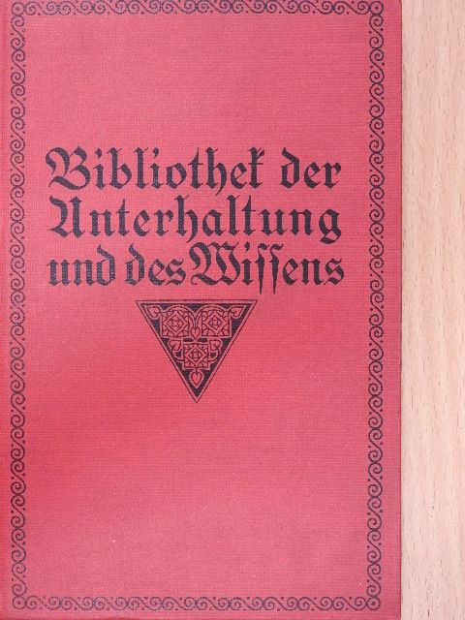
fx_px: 1522
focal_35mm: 85
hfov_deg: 17.4
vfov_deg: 23.0
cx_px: 232
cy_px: 310
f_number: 4.5
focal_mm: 15.2
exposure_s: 1/25
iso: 400
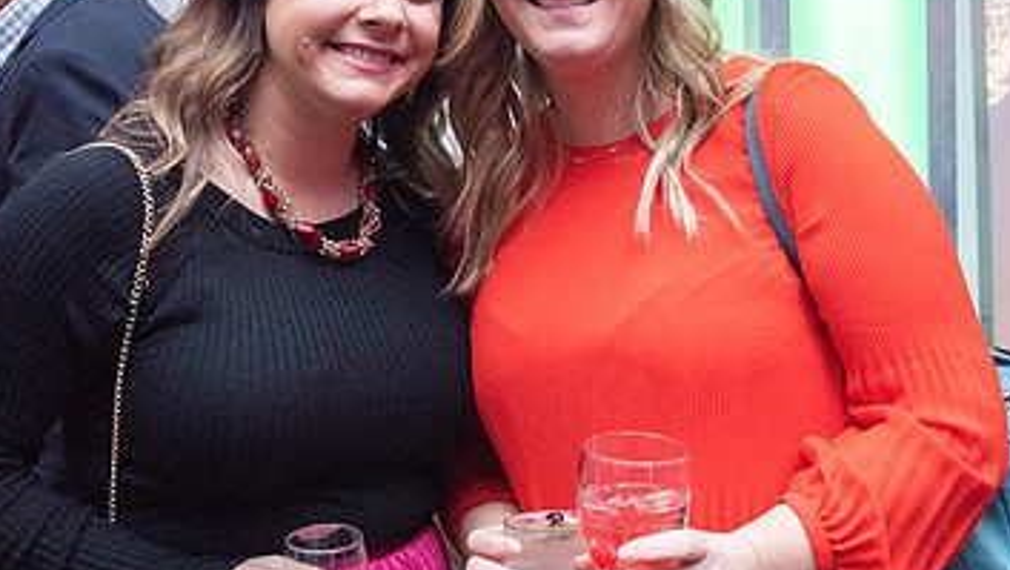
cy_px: 178
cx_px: 555
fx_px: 1474
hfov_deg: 37.8
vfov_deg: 21.8
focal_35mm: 55
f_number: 4.5
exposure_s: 1/200
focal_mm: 28
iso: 1000
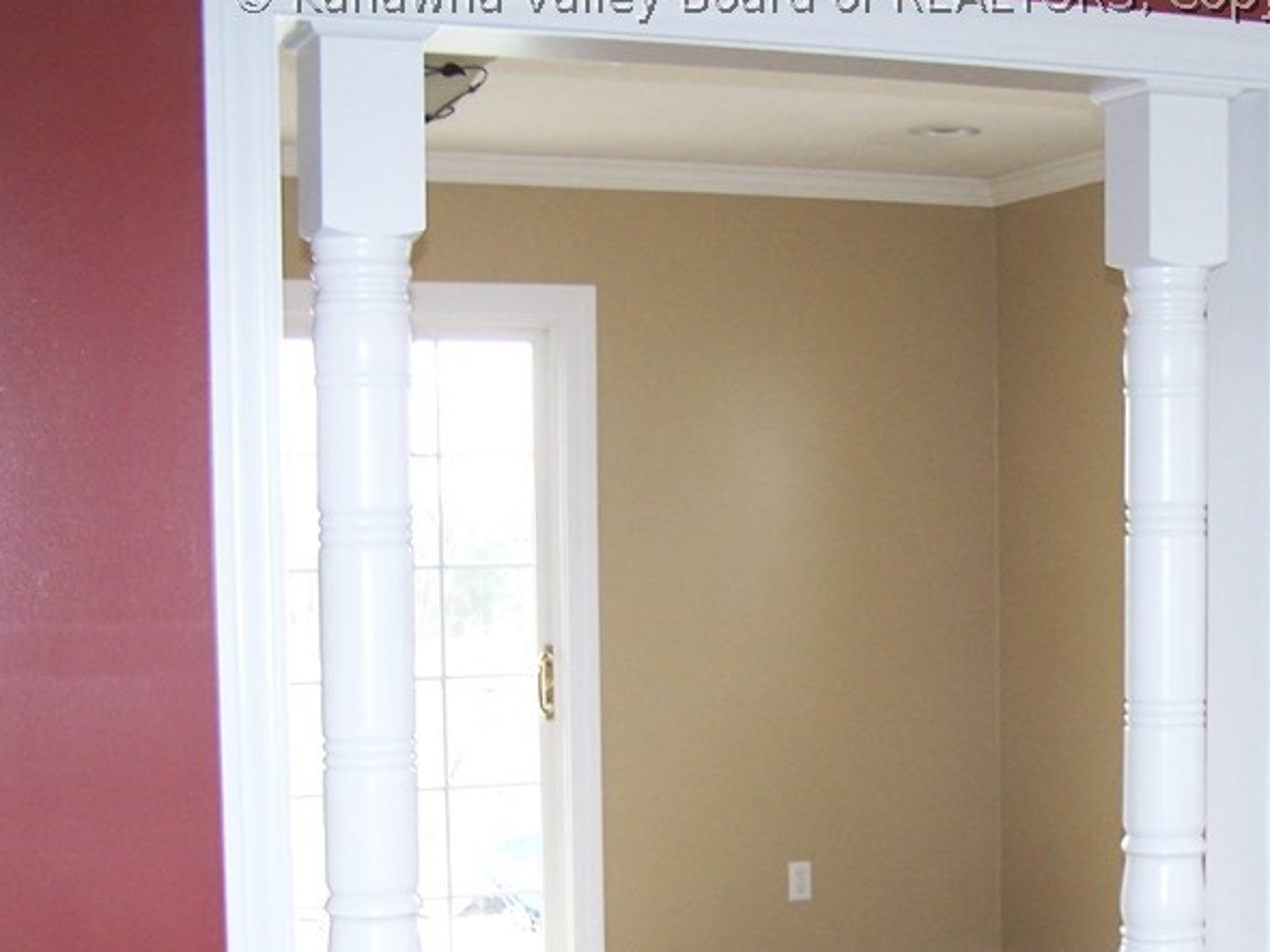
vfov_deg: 21.9
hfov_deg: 29.0
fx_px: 2420
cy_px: 780
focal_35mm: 66
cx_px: 919
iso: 140
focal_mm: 6.3
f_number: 2.8
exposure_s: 1/90
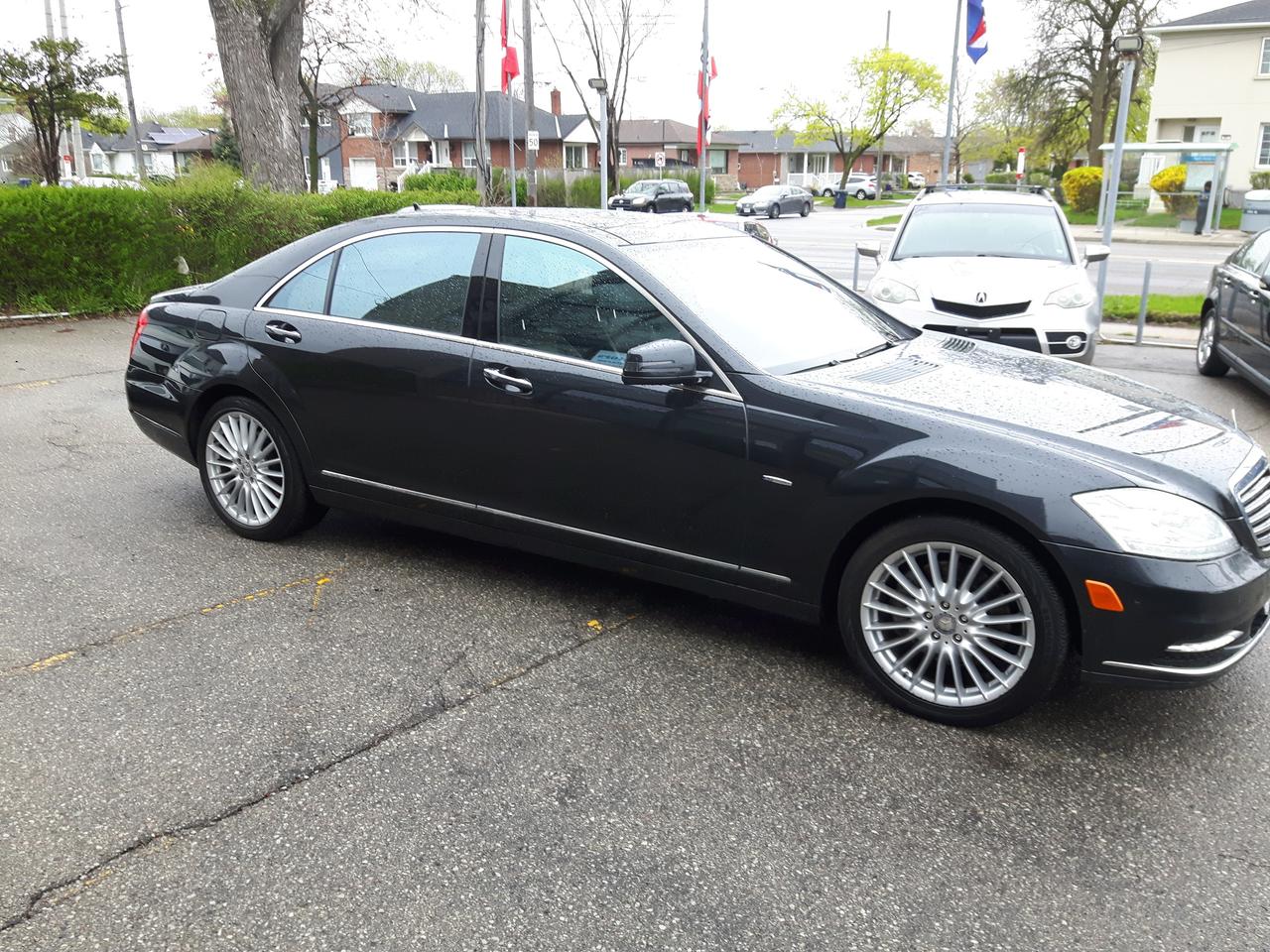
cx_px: 635
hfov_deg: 58.4
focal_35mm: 31
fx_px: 1137
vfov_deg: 45.4
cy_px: 476
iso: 40
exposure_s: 1/102
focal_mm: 3.7
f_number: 1.9
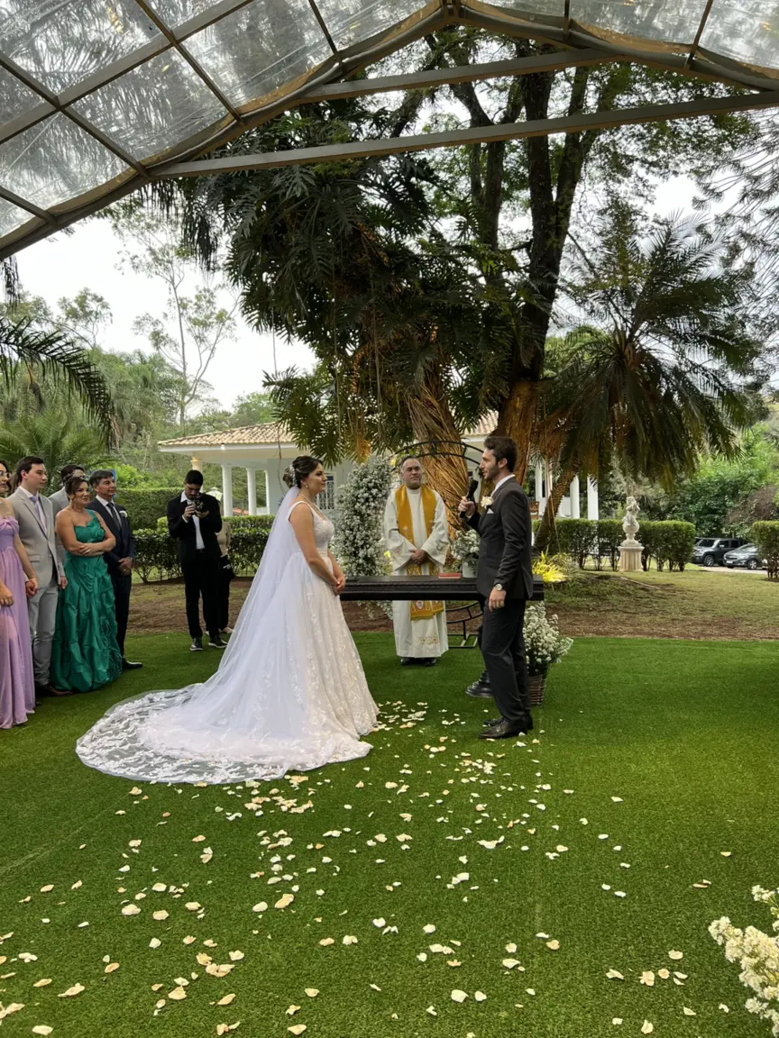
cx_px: 390
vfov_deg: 67.3
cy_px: 519
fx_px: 780
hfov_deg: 53.1
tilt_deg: -1.2
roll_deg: +1.2
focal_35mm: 26
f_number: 1.5
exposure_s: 1/121
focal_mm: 5.7
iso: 125
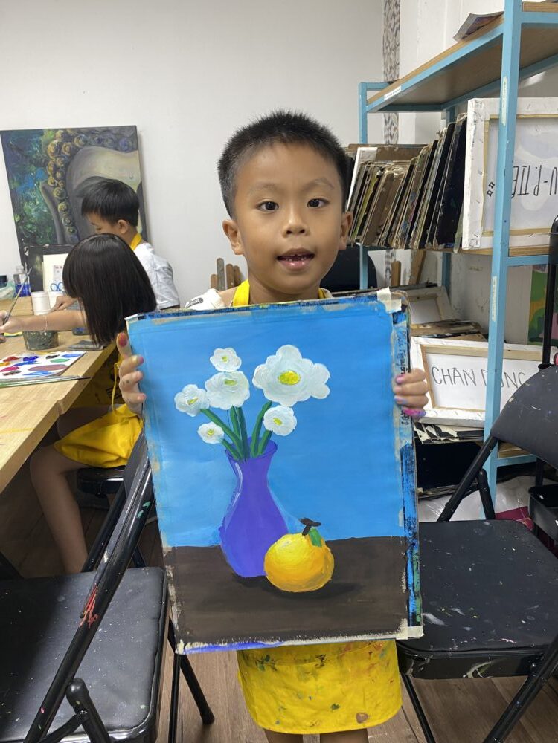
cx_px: 279
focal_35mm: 26
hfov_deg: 53.1
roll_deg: +1.9
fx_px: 559
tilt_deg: -13.7
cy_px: 372
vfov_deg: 67.3
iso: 64
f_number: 1.8
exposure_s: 1/50
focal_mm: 4.25
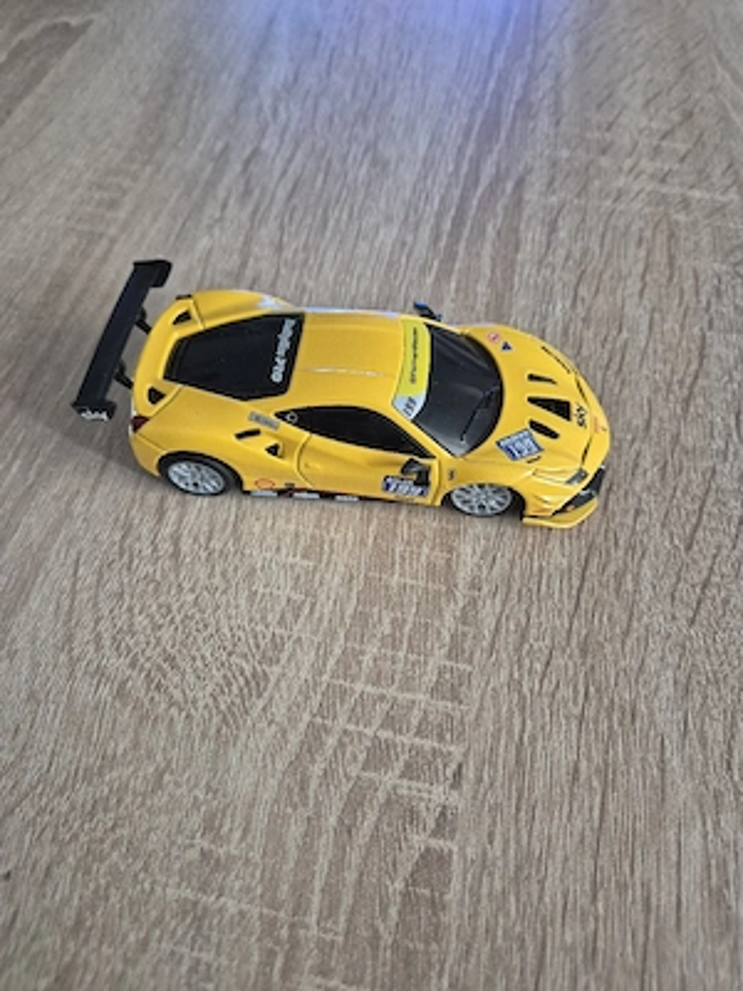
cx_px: 372
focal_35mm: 23
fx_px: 658
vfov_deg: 73.9
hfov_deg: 58.9
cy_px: 496
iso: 1000
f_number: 1.8
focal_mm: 5.4
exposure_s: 1/120
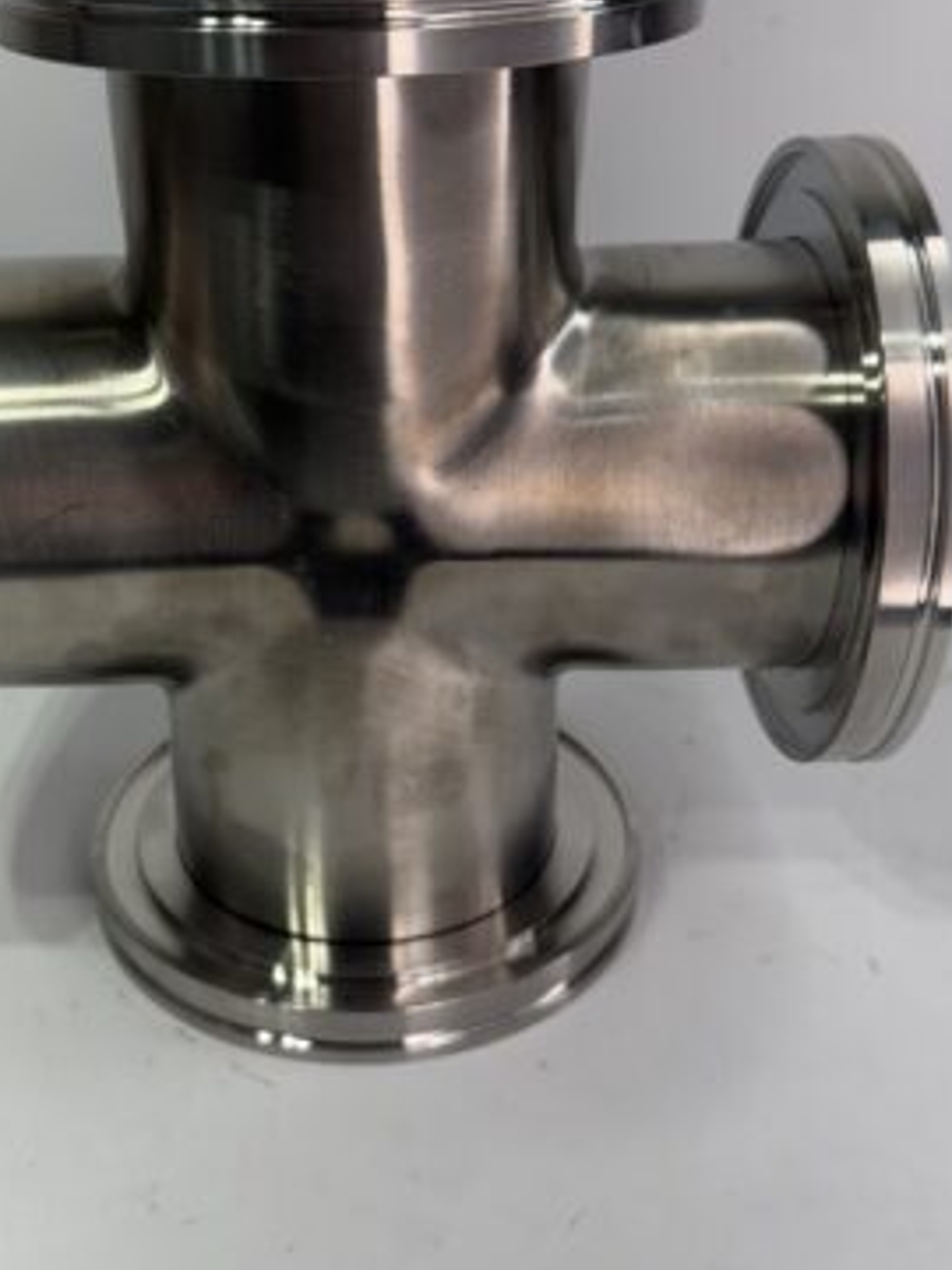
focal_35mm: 40
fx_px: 1467
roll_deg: +0.7
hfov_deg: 35.8
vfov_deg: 46.7
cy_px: 561
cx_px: 381
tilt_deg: -27.3
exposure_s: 1/702
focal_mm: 6.76
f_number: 1.78
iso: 80
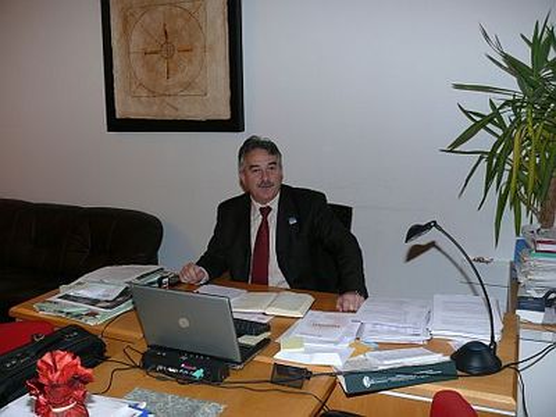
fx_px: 562
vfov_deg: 40.7
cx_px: 278
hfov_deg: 52.6
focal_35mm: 35
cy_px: 208
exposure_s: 1/30
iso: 100
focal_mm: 7.4
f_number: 4
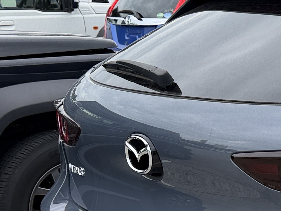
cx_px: 428
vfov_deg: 15.1
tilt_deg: -11.2
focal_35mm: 97
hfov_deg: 18.0
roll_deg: +2.7
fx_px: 787
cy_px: 188
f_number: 1.78
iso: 100
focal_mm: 6.76
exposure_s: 1/1192
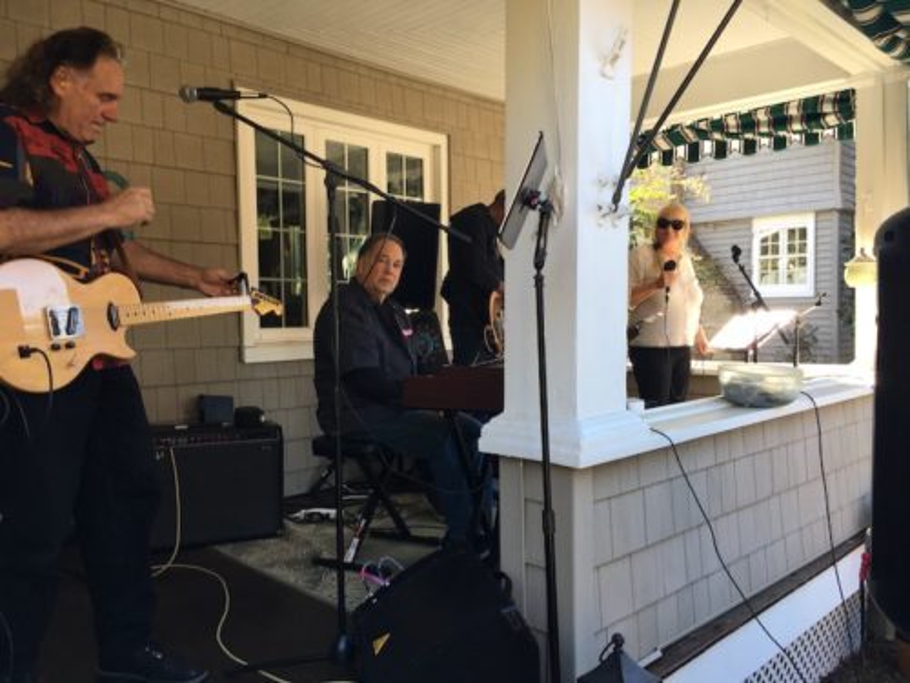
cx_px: 455
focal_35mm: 29
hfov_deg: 61.7
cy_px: 342
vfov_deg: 48.2
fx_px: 762
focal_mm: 4.15
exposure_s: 1/120
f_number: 2.2
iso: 32
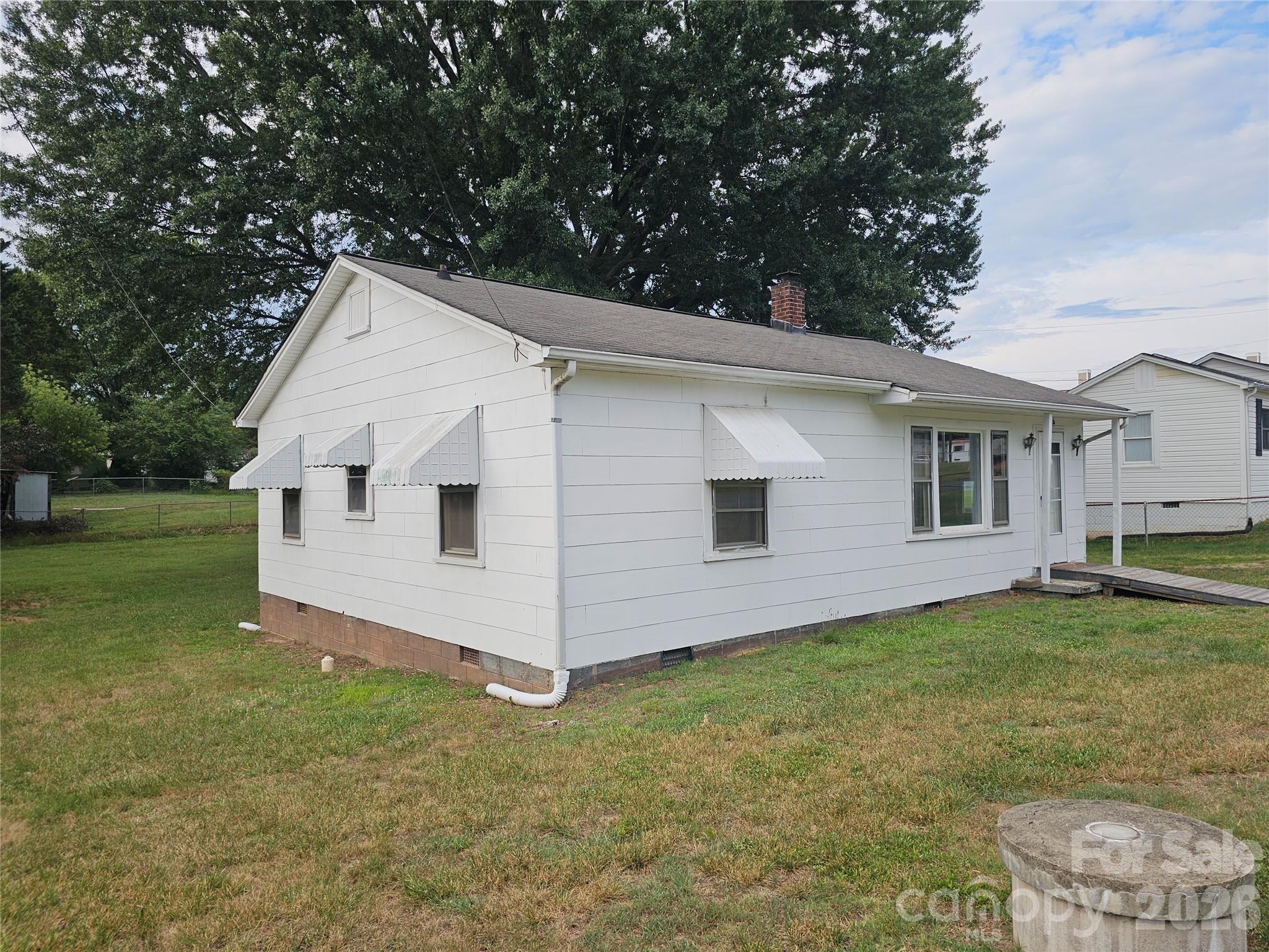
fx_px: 843
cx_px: 634
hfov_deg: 73.9
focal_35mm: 23
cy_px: 476
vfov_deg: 58.9
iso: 10
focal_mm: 6.3
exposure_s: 1/333
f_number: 1.7
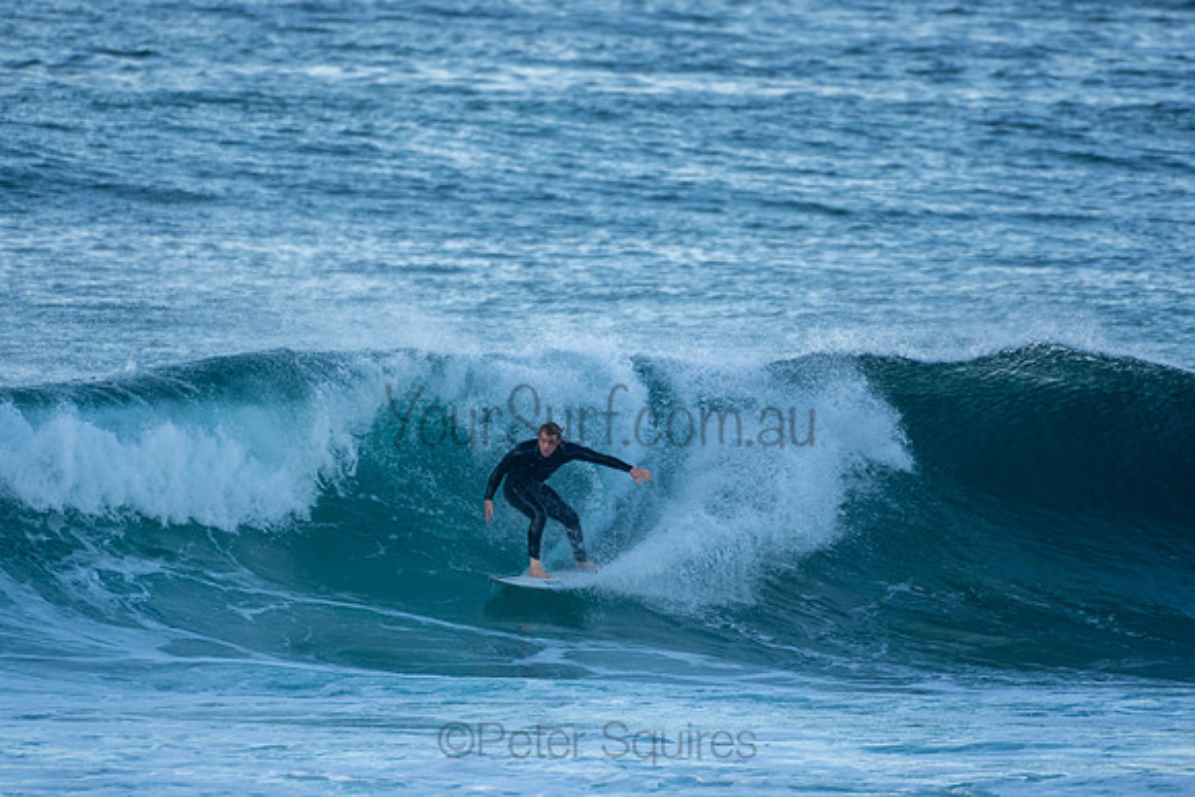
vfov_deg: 1.8
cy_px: 398
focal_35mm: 750
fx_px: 24900
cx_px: 598
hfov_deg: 2.7
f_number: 5.6
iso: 320
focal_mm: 500
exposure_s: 1/400
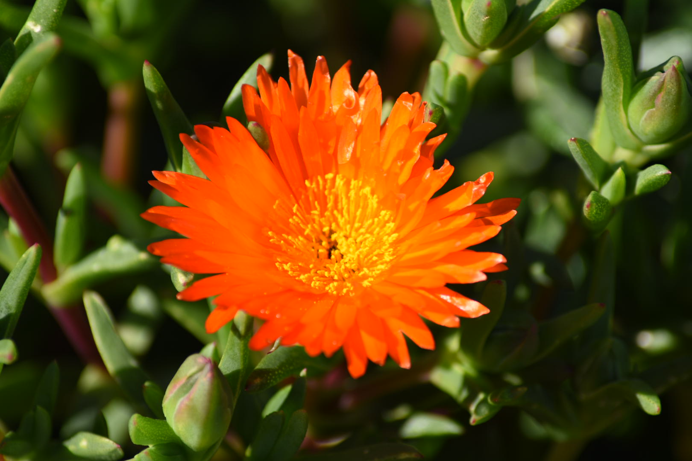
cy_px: 230
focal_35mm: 300
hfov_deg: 6.9
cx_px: 346
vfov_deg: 4.6
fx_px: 5766
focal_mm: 300
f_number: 10
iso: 100
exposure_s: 1/200
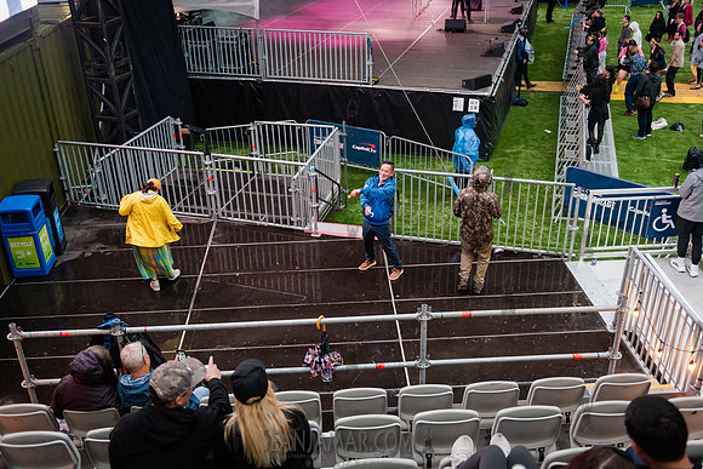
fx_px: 684
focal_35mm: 35
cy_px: 234
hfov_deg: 54.4
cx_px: 352
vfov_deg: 37.9
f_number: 2.8
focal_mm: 35
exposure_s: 1/200
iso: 4000
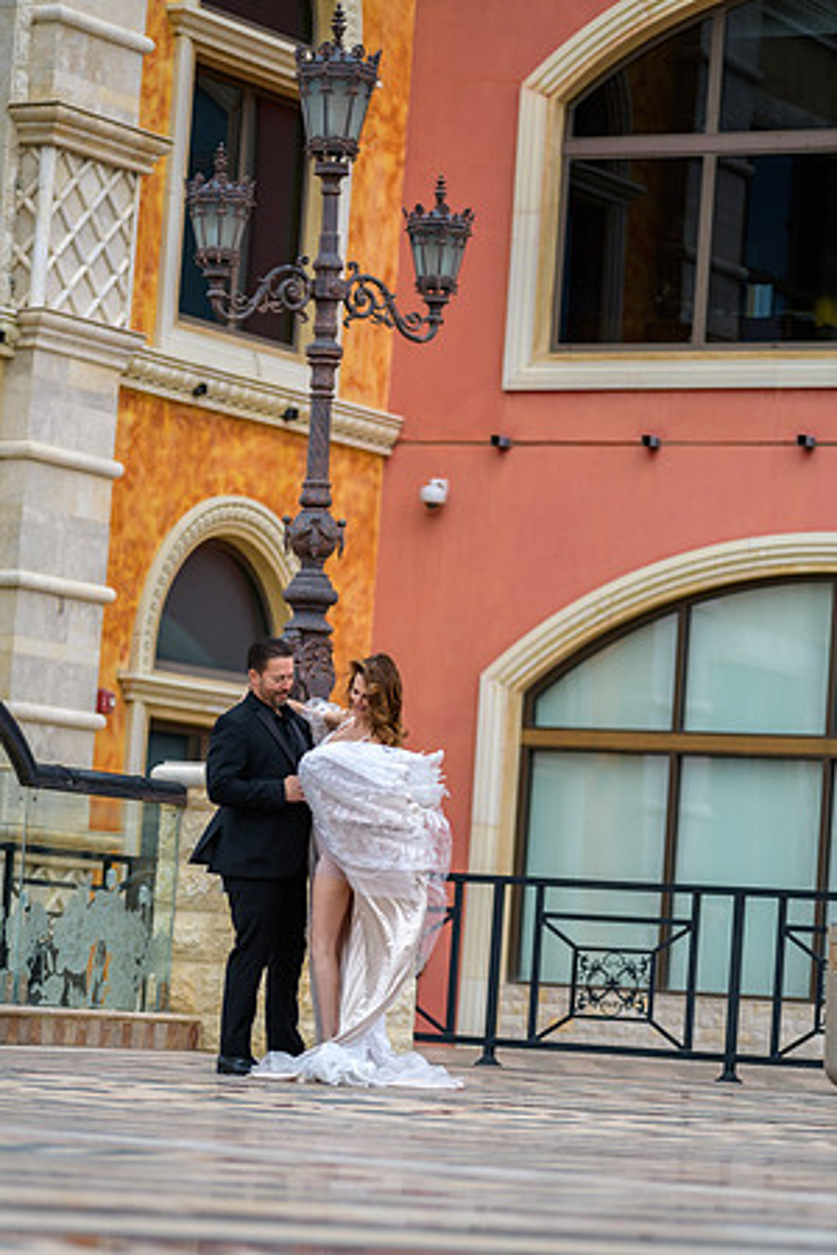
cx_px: 418
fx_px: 4708
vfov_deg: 15.2
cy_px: 628
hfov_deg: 10.2
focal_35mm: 135
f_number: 2.8
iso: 400
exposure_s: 1/2000
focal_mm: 135
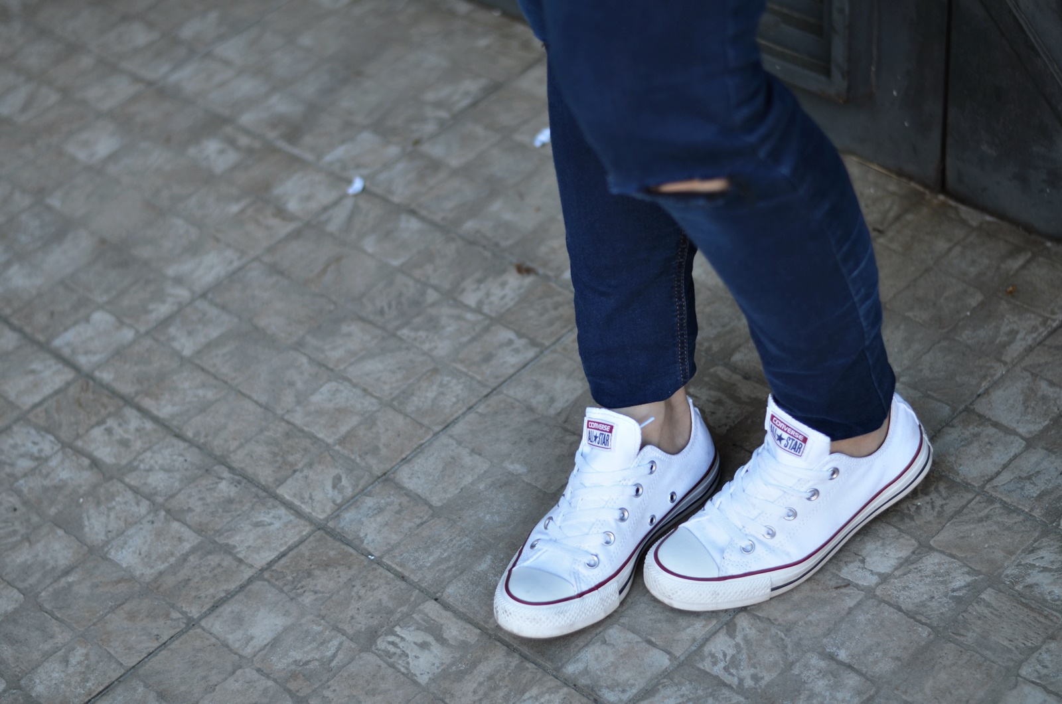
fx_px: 2208
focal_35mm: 75
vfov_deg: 18.1
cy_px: 352
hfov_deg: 27.0
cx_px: 531
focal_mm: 50
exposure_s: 1/320
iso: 100
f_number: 1.8
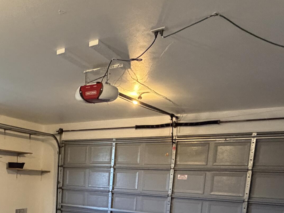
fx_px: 320
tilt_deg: -6.5
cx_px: 33
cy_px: 215
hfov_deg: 44.0
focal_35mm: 39
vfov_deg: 33.5
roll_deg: -2.3
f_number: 2.2
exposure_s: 1/60
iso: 640
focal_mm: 2.22
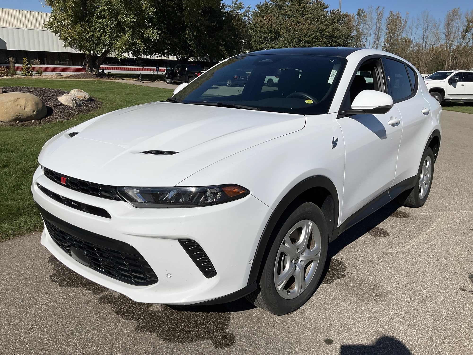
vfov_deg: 48.2
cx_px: 236
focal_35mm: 29
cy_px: 178
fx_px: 396
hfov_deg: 61.7
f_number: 1.8
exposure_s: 1/5814
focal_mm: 3
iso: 25
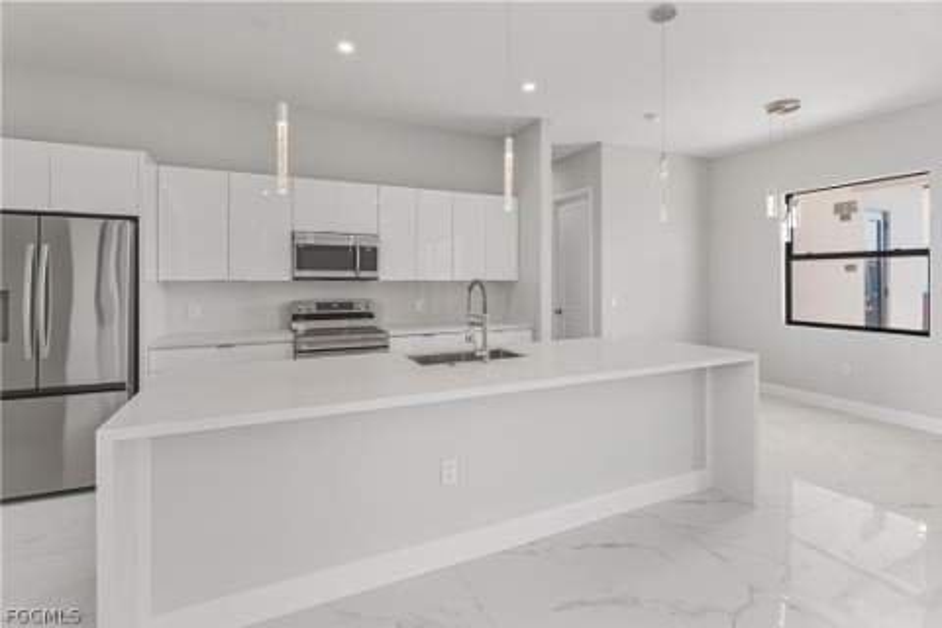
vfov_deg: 73.7
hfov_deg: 96.7
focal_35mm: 16
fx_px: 419
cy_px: 314
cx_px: 471
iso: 400
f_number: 9
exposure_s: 1/40
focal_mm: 16
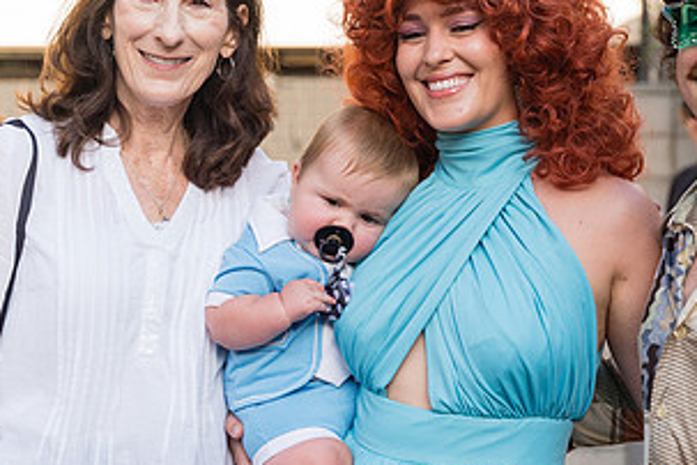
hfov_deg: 23.5
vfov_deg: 15.8
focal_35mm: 86
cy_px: 132
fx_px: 1665
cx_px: 485
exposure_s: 1/320
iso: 100
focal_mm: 45
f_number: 2.8
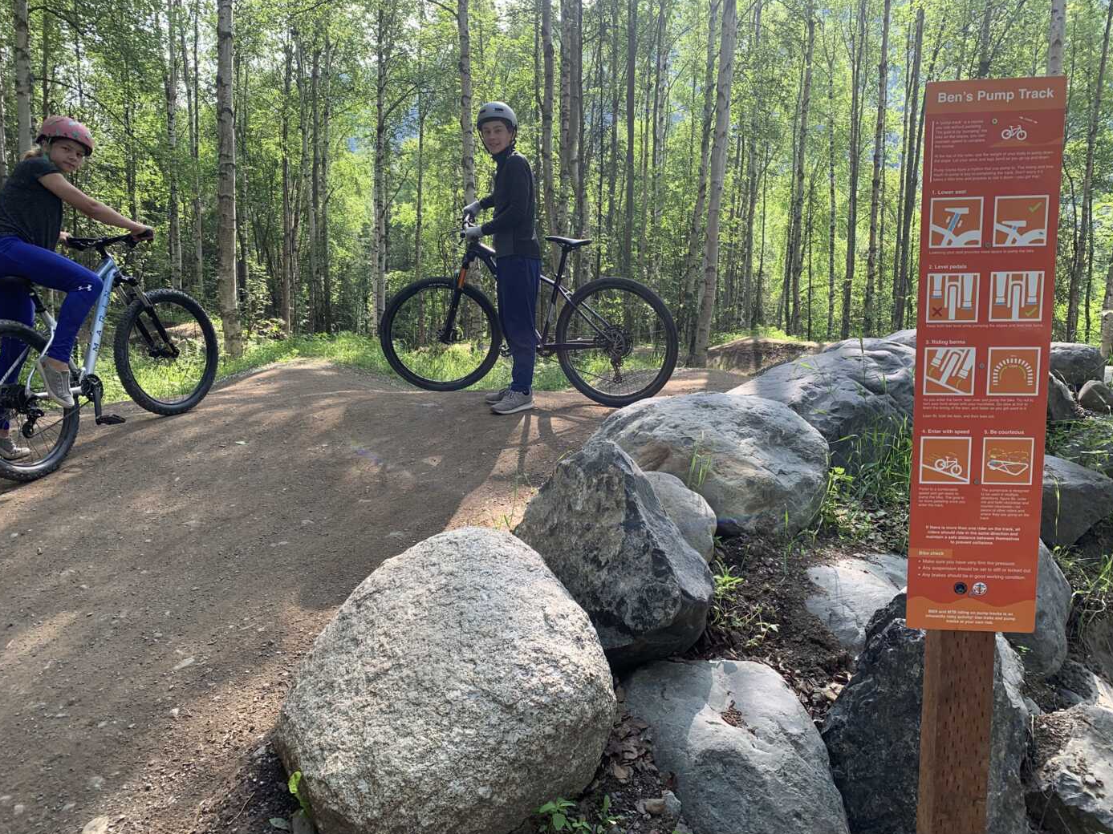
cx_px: 557
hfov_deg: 65.3
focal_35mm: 27
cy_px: 417
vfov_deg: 51.3
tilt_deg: -6.1
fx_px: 868
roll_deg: -0.1
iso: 25
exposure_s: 1/238
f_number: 1.8
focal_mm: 4.25
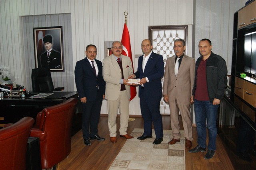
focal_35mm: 33
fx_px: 235
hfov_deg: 57.2
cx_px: 128
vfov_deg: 39.9
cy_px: 85
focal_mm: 22
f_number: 5.6
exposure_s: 1/60
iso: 400
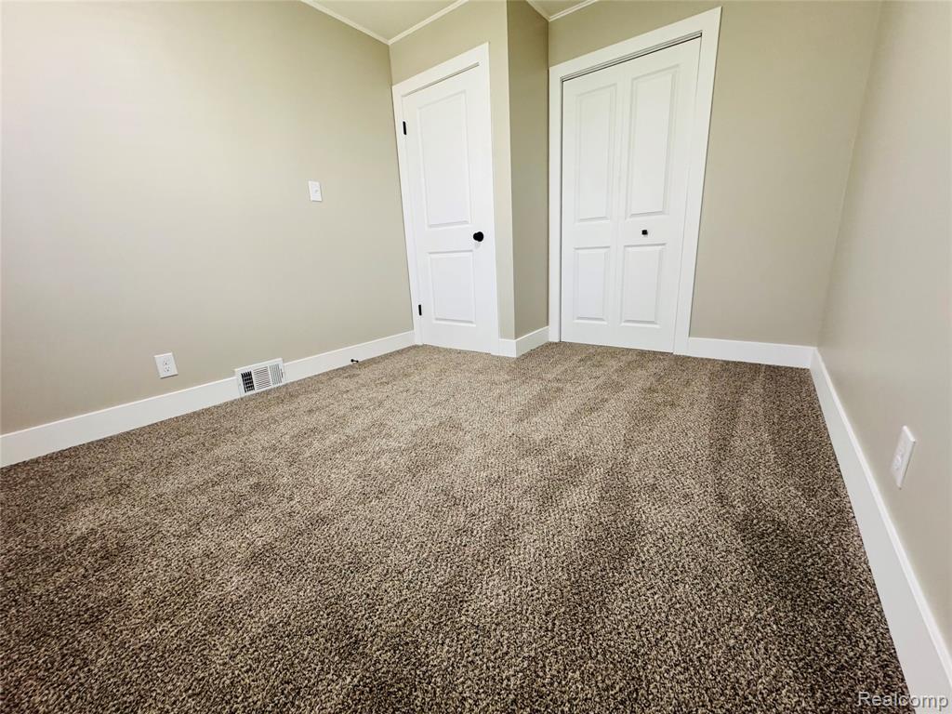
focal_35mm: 14
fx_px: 385
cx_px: 476
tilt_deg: -15.4
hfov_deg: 102.1
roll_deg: +3.1
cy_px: 357
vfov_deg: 85.7
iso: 320
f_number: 2.2
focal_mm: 2.22
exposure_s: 1/120
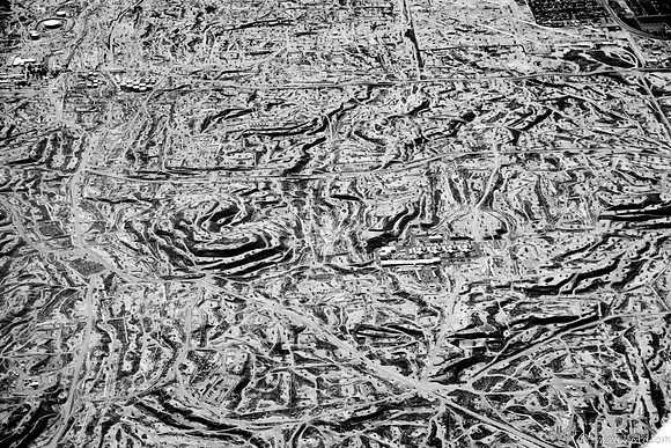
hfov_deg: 24.5
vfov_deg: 16.5
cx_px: 336
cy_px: 224
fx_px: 1547
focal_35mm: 83
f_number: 6.4
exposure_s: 1/1250
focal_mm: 55
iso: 320
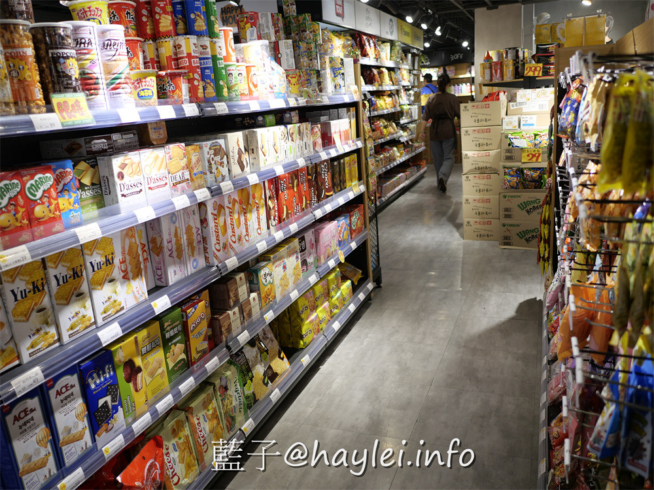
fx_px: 567
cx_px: 327
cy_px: 245
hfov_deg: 60.0
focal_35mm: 30
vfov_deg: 46.8
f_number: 2
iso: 200
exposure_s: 1/125
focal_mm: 15
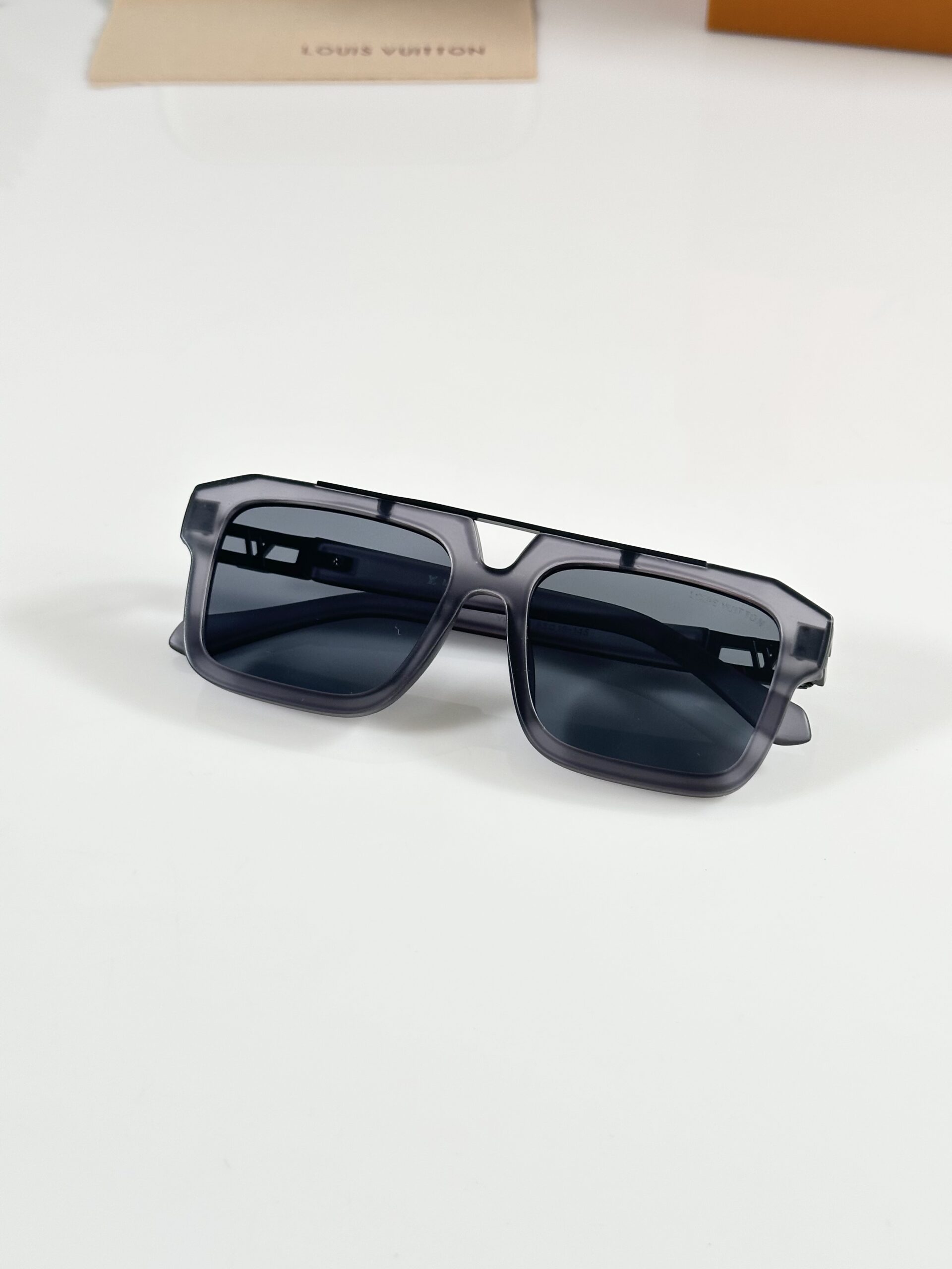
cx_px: 476
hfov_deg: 30.3
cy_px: 634
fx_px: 1760
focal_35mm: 48
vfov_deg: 39.7
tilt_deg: -42.3
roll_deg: +1.7
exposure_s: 1/100
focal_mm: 6.86
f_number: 1.78
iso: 80
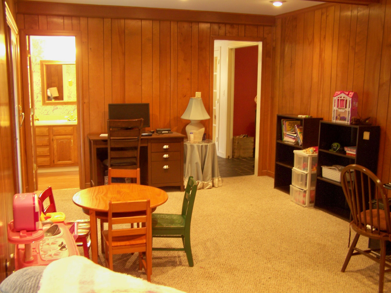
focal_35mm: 38
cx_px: 196
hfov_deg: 49.0
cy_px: 146
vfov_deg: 37.7
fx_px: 429
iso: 64
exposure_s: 1/2
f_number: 2.8
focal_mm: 6.3
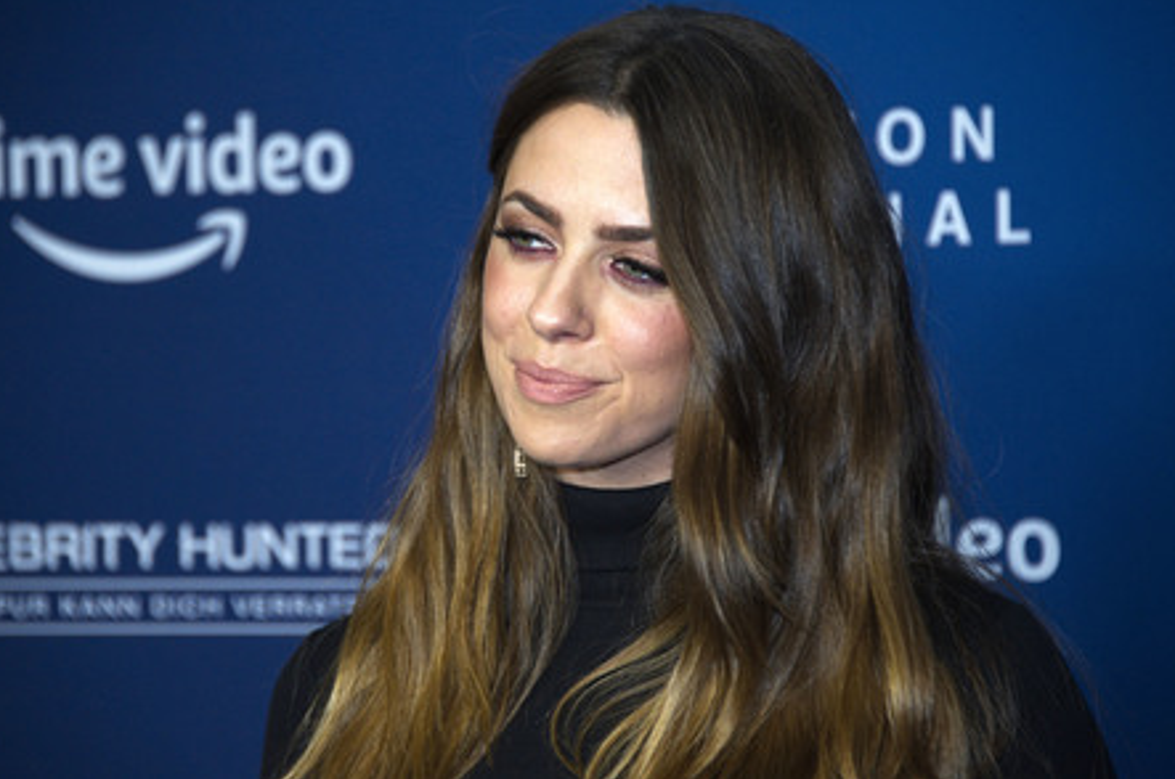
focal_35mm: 214
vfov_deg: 6.4
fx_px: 6974
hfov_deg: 9.6
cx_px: 582
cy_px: 387
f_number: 5.6
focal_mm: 210
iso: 1600
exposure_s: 1/200
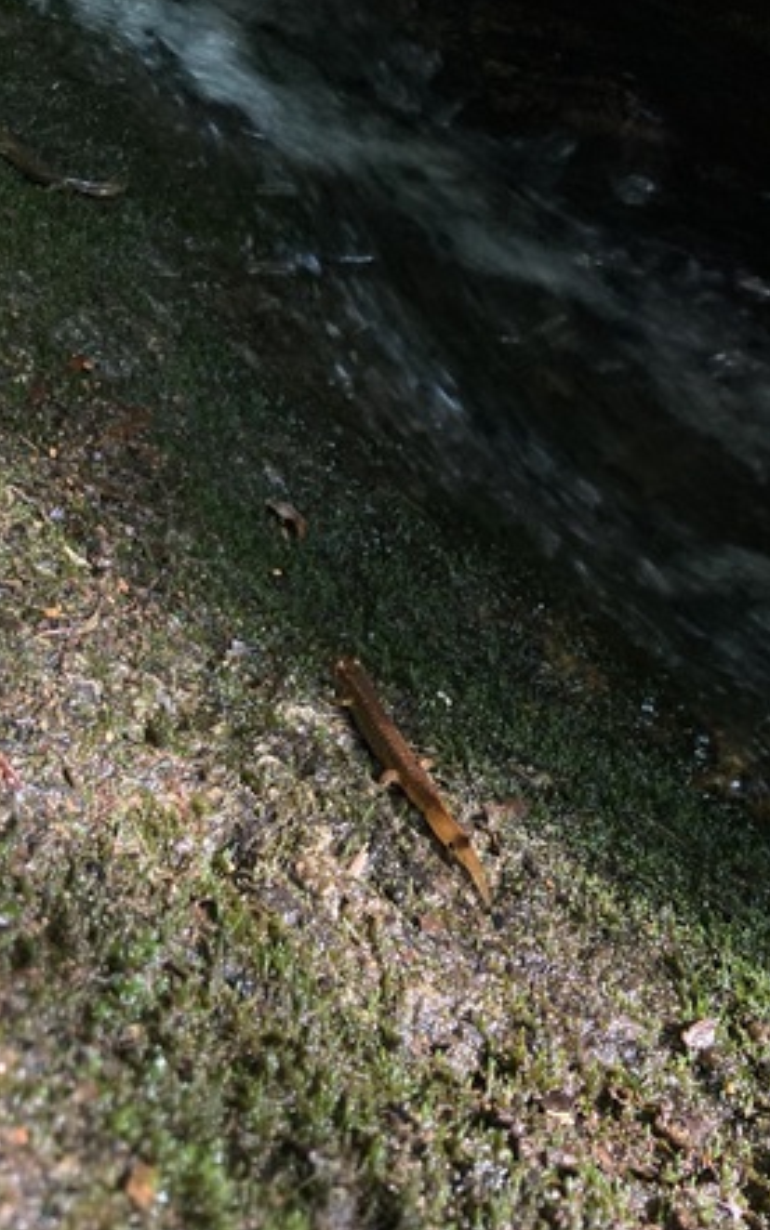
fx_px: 1174
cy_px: 622
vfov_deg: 55.3
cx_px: 427
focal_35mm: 35
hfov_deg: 36.3
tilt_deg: -60.1
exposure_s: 1/60
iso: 160
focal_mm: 3.99
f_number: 1.8
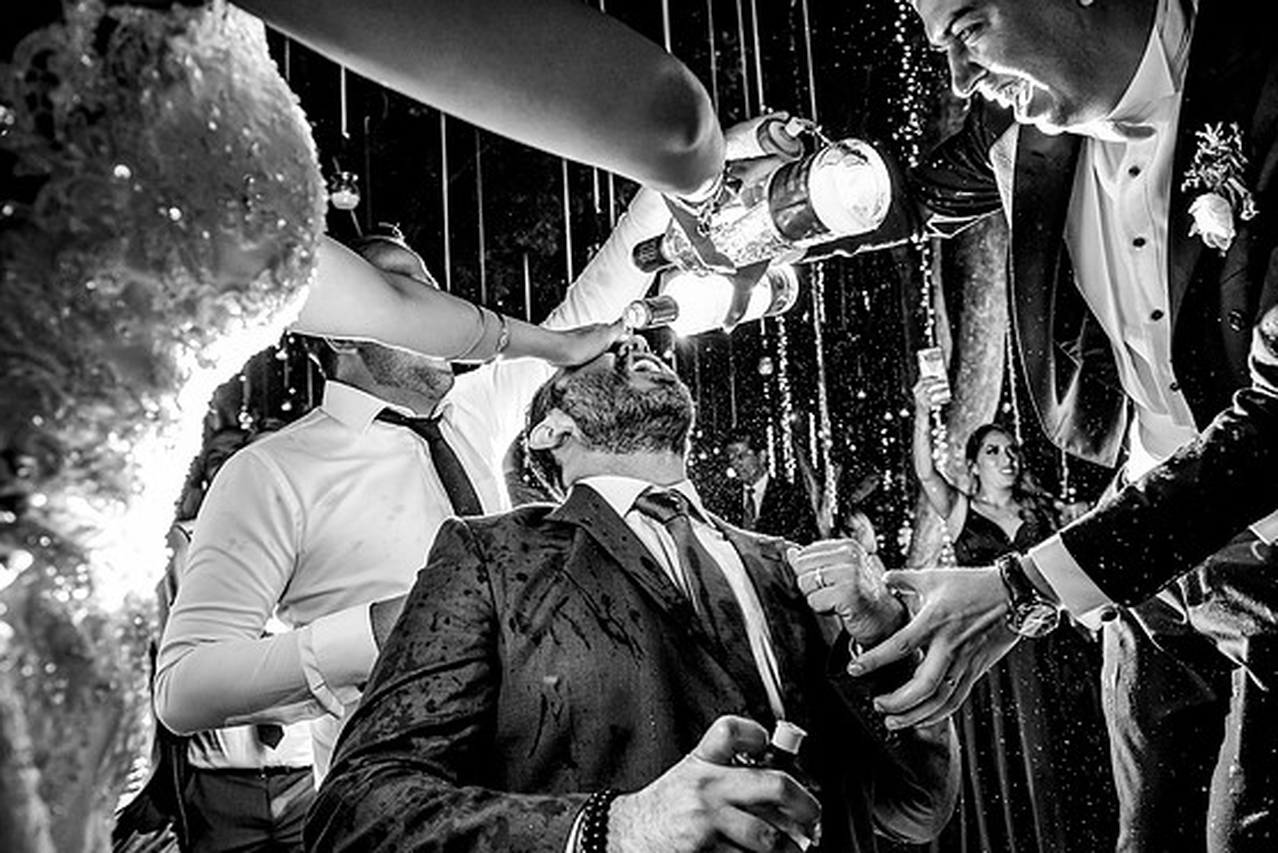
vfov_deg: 51.3
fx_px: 888
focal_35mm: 25
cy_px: 435
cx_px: 626
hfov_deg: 71.5
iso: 2000
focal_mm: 24
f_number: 5
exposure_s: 1/125
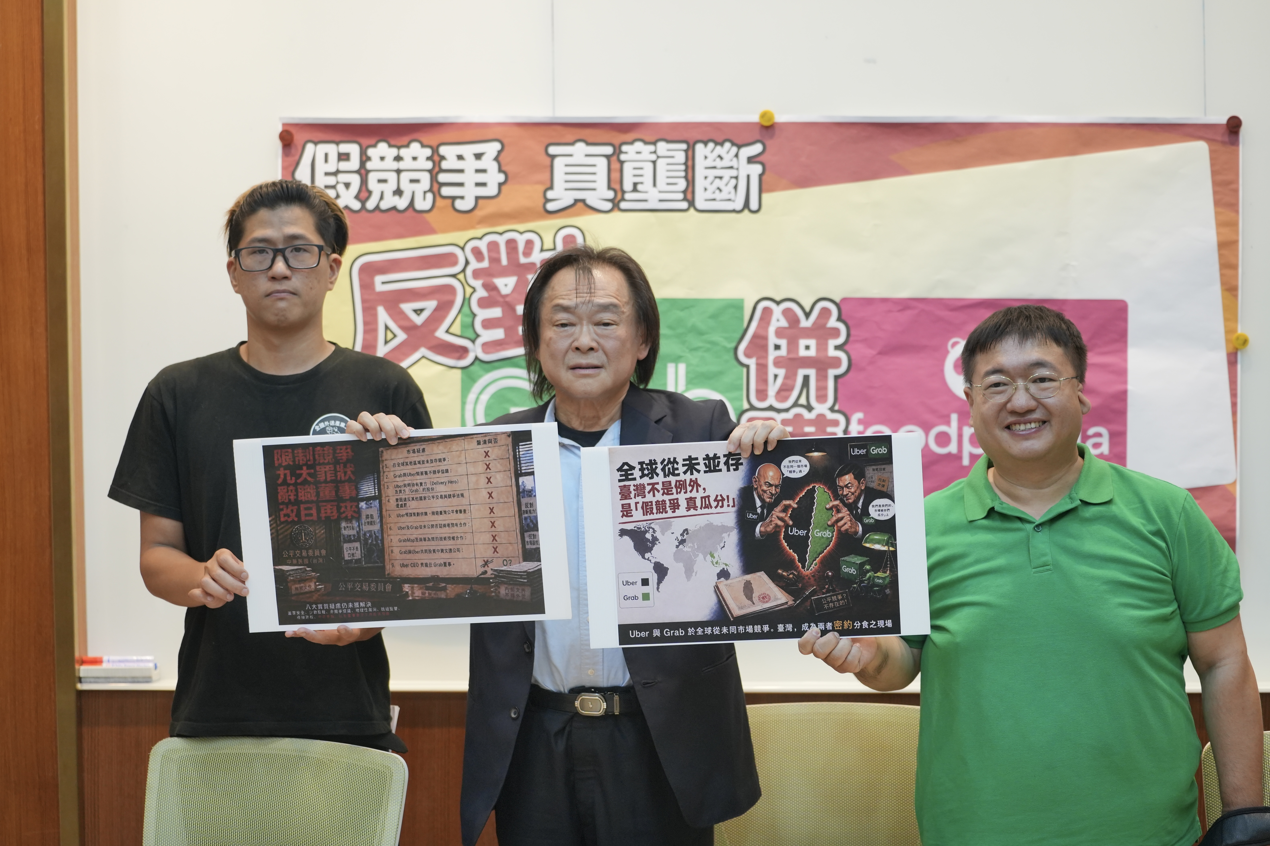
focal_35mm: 70
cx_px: 635
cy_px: 423
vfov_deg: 19.5
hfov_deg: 28.8
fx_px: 2469
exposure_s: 1/200
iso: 1000
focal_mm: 70
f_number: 2.8
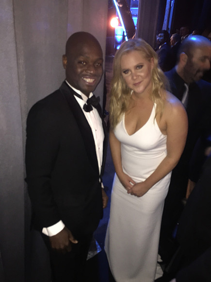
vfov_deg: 61.7
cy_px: 141
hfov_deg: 48.2
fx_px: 236
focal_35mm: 29
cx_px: 106
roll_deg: -3.4
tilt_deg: -26.2
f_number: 2.2
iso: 160
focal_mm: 4.15
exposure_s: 1/16
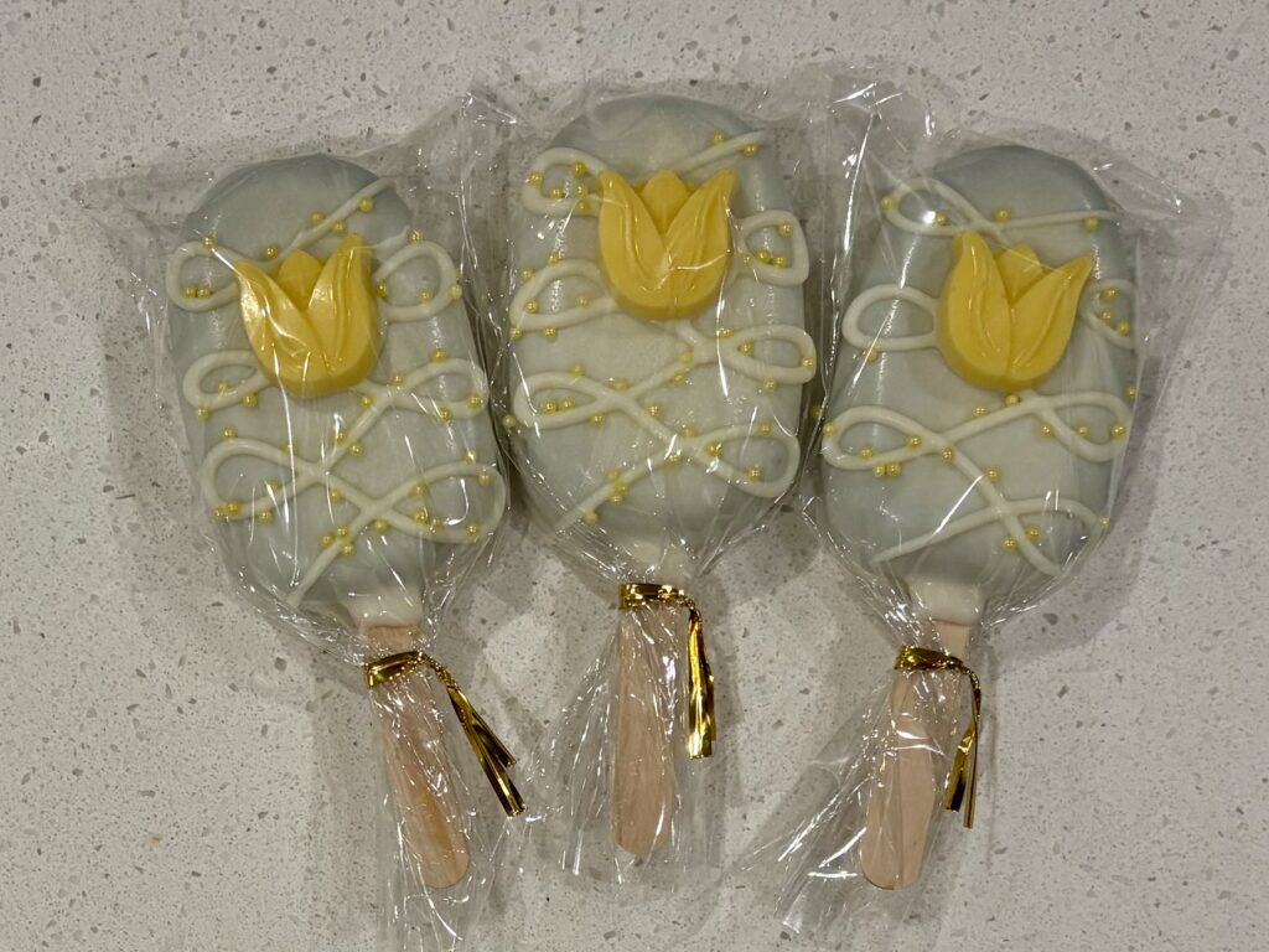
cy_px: 476
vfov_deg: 53.1
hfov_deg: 67.3
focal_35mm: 26
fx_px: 953
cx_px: 634
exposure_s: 1/120
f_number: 1.6
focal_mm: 5.96
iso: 125
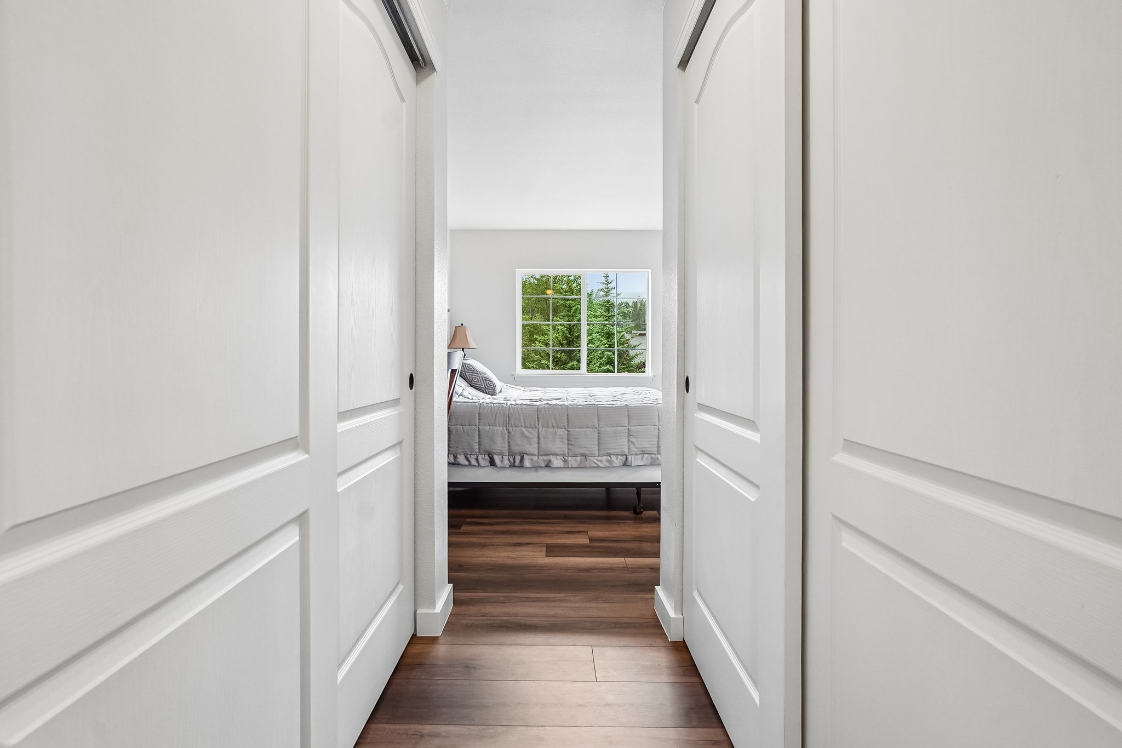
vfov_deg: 67.4
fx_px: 561
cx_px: 561
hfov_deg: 90.0
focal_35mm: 18
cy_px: 374
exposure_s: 1/13
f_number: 8
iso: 400
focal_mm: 12
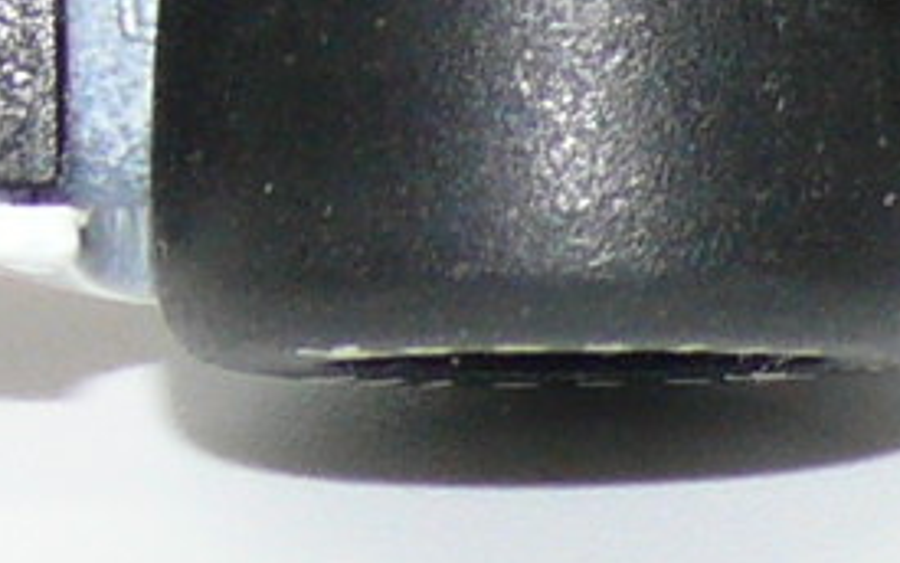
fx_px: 16928
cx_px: 2029
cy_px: -606
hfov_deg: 3.0
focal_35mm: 690
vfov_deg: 1.9
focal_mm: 14.1
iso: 100
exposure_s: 1/30
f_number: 4
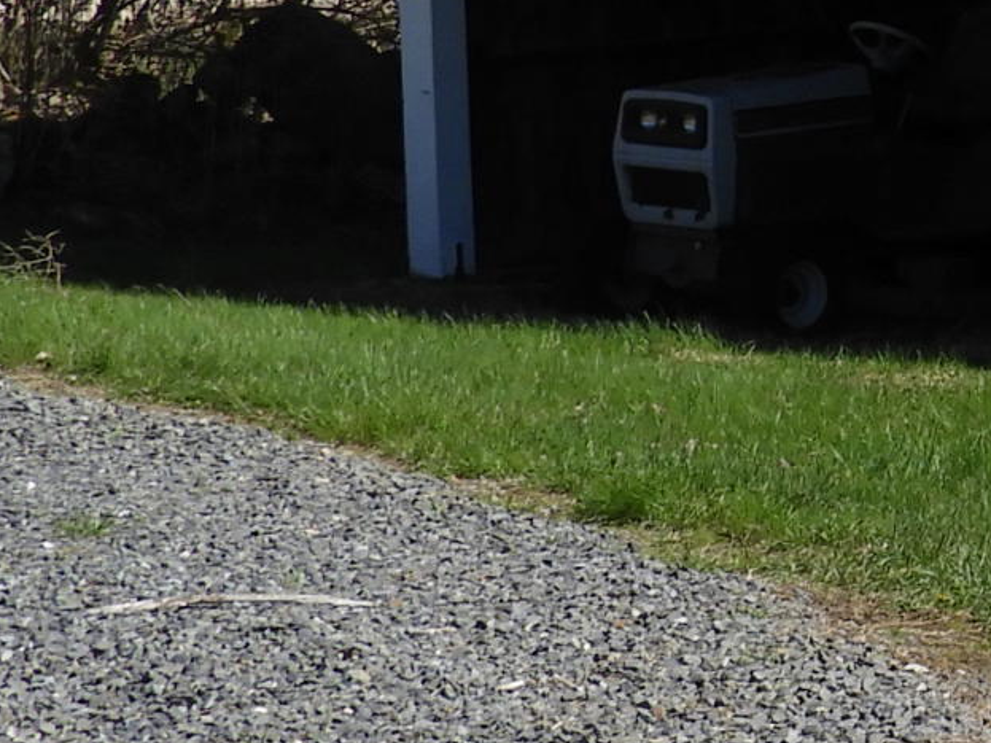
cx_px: 1890
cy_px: 92
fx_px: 4551
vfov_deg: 9.3
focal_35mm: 159
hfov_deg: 11.4
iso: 100
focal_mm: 5.9
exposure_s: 1/1250
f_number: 3.6
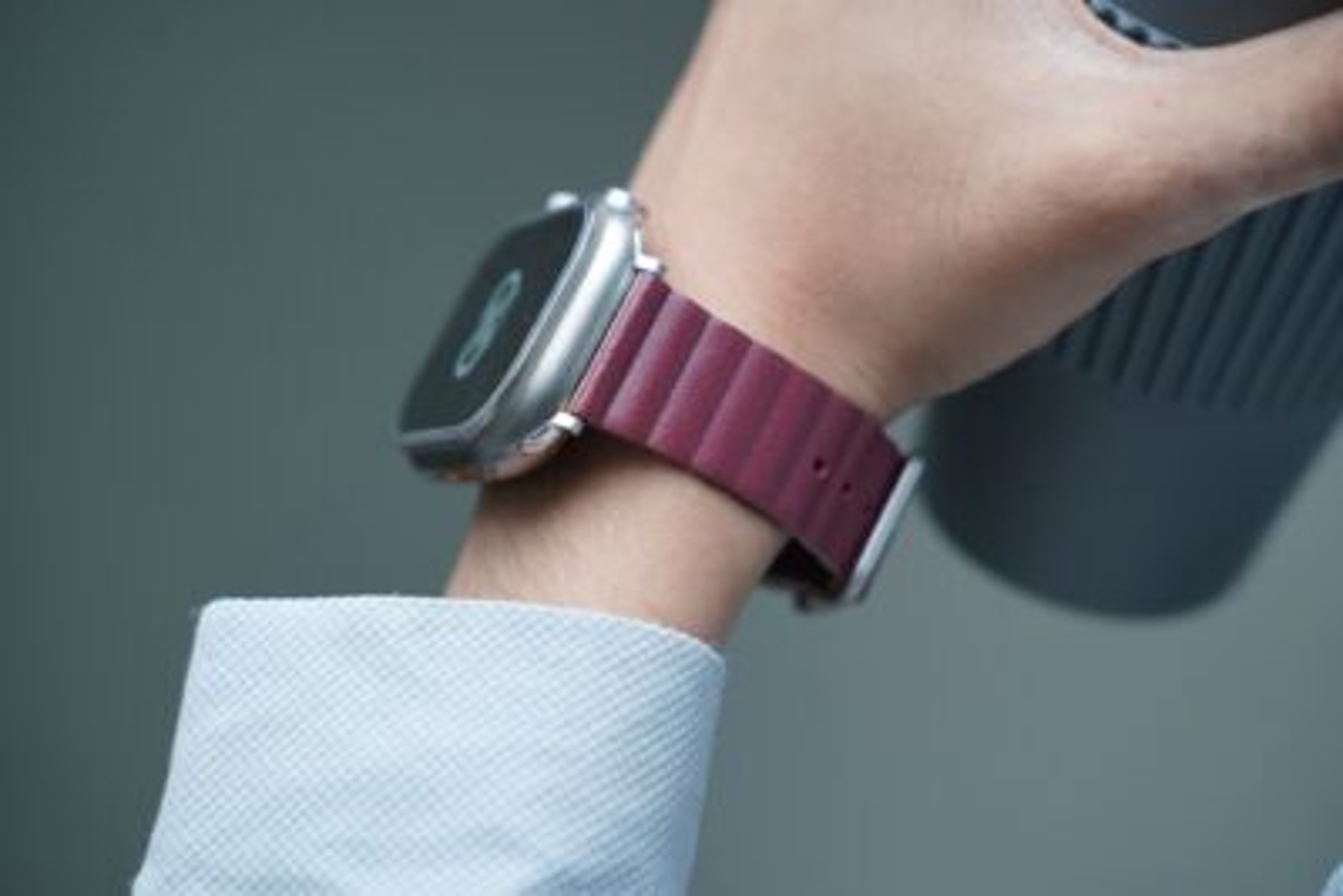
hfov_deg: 27.0
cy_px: 448
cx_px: 672
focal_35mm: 75
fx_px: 2799
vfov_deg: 18.2
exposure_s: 1/200
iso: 2000
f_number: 4
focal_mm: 75
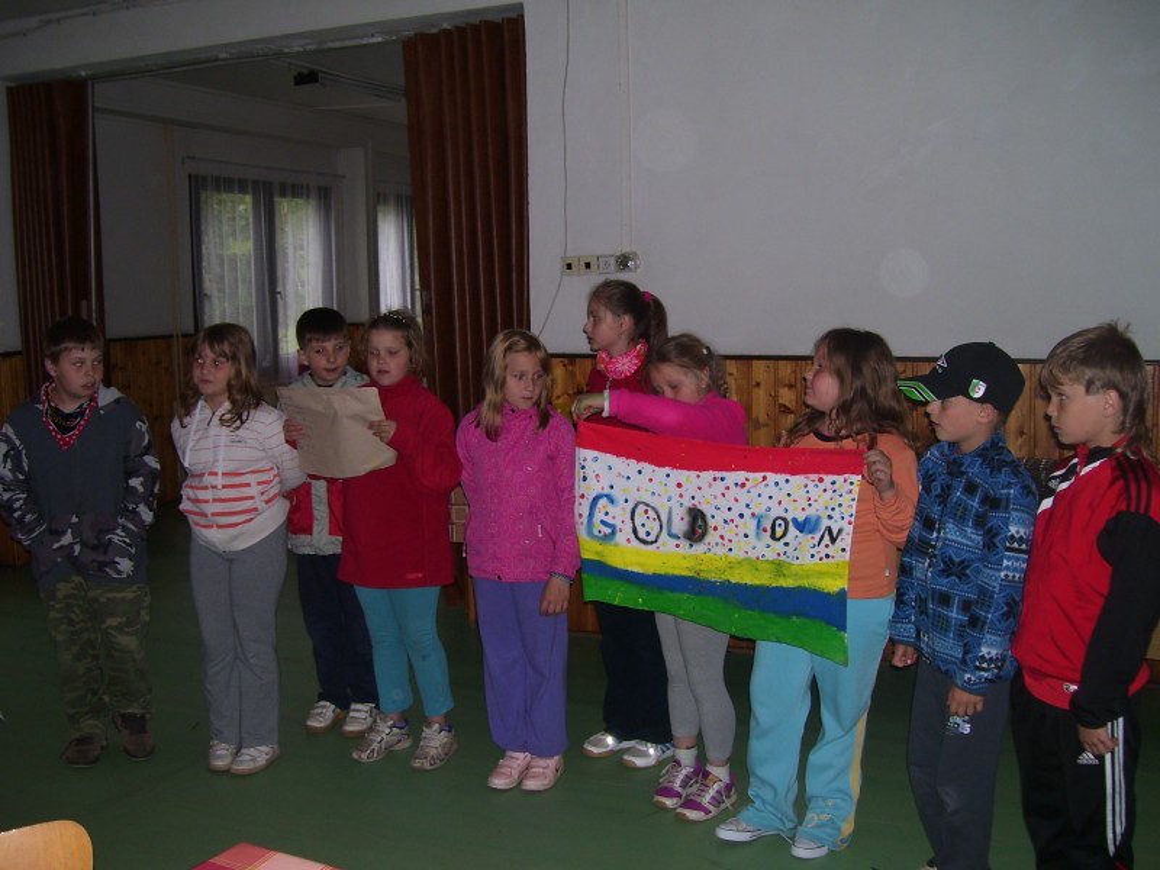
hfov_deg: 50.1
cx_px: 580
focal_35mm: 37
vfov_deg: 38.7
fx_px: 1240
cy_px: 435
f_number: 2.7
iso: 80
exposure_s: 1/60
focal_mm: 6
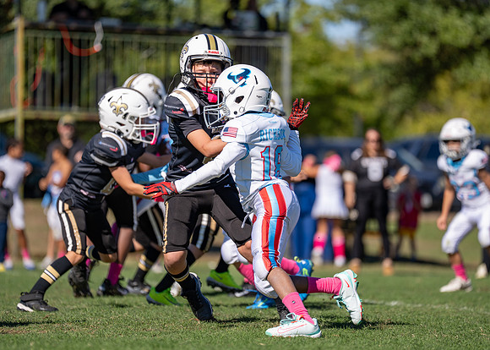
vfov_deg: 6.2
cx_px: 252
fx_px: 3229
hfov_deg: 8.7
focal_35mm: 232
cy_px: 189
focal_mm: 200
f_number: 2.8
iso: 100
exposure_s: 1/2500
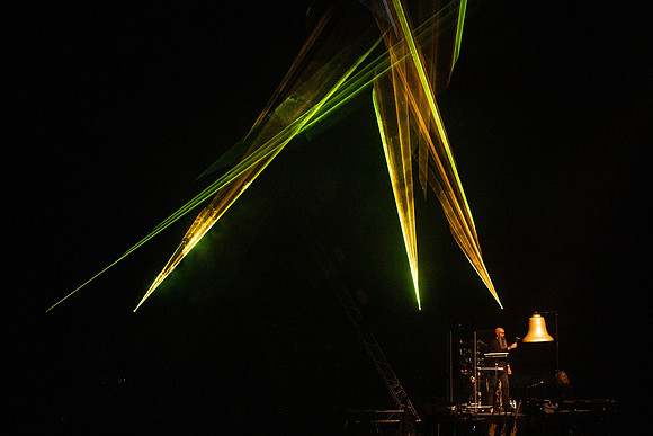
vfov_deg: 15.5
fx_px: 1597
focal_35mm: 88
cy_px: 218
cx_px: 326
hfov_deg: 23.1
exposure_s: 1/250
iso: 6400
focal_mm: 88
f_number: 5.6
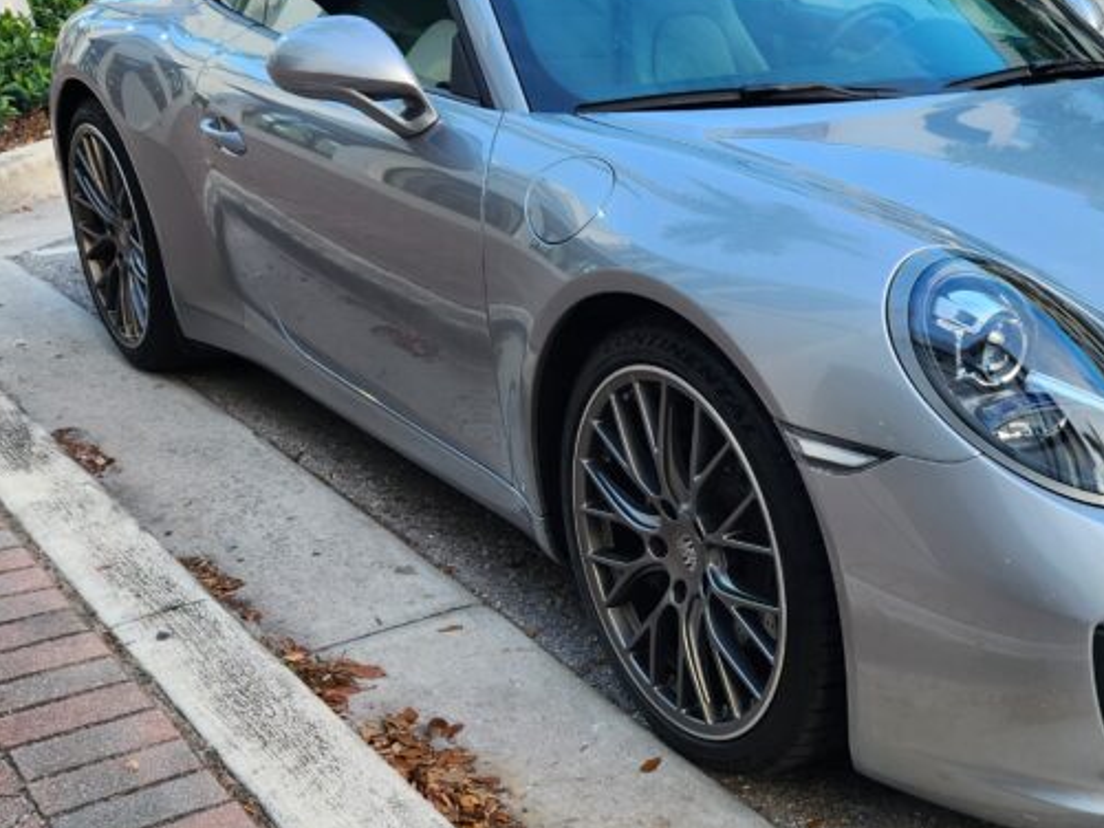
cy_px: 566
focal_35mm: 47
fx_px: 1499
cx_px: 879
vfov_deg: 30.6
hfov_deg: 38.9
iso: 64
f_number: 1.8
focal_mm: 5.4
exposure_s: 1/180
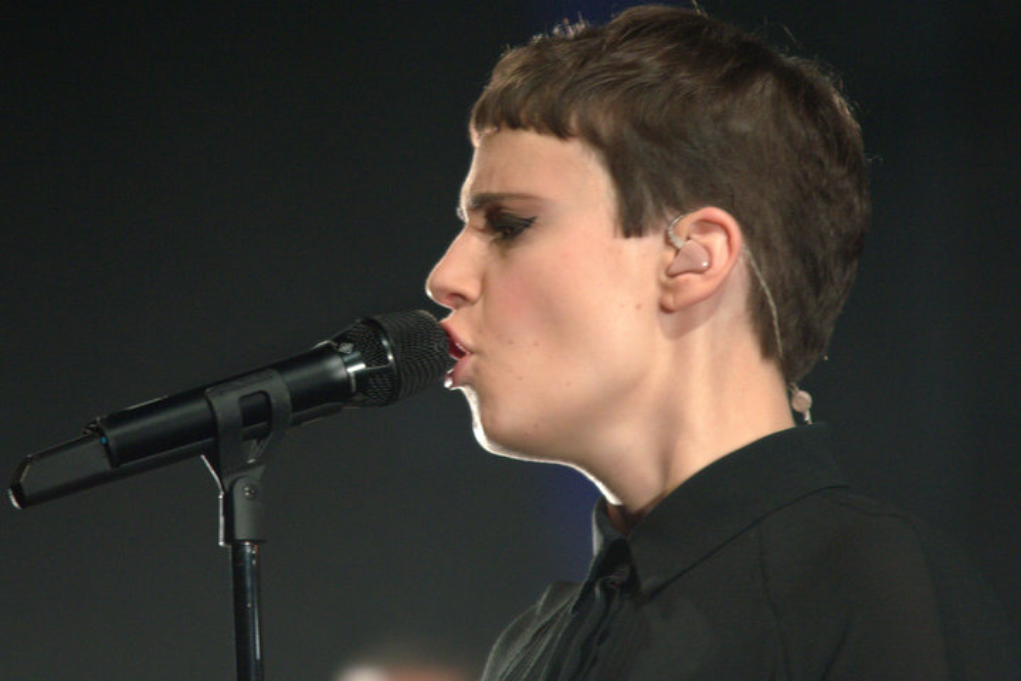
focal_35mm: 300
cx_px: 510
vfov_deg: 4.6
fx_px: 8508
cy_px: 340
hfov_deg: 6.9
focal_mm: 200
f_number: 2.8
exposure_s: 1/100
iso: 400
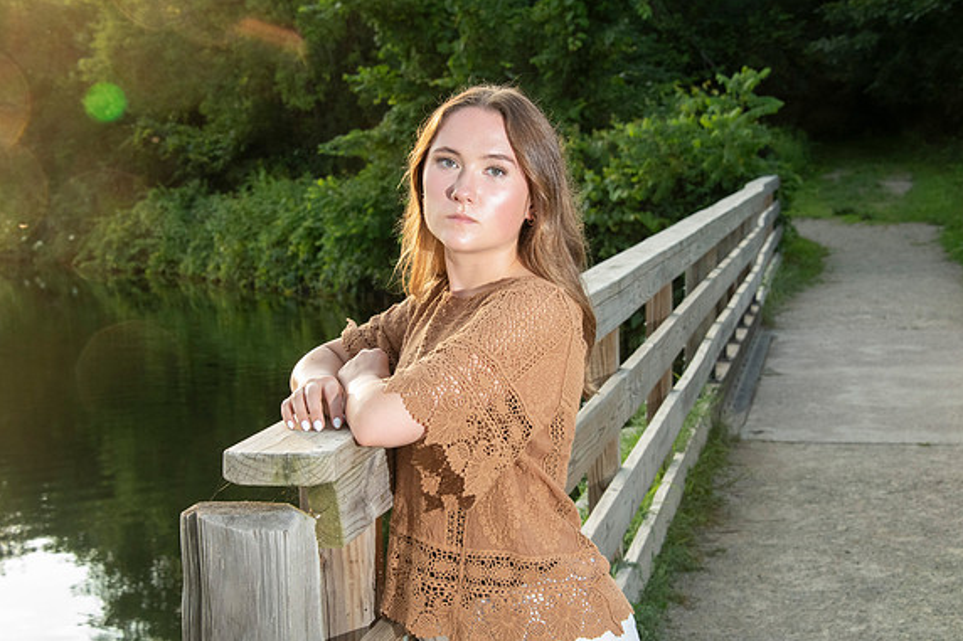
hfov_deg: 29.3
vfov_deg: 19.7
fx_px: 1845
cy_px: 322
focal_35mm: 69
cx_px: 485
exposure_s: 1/160
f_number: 10
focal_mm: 68
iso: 2000
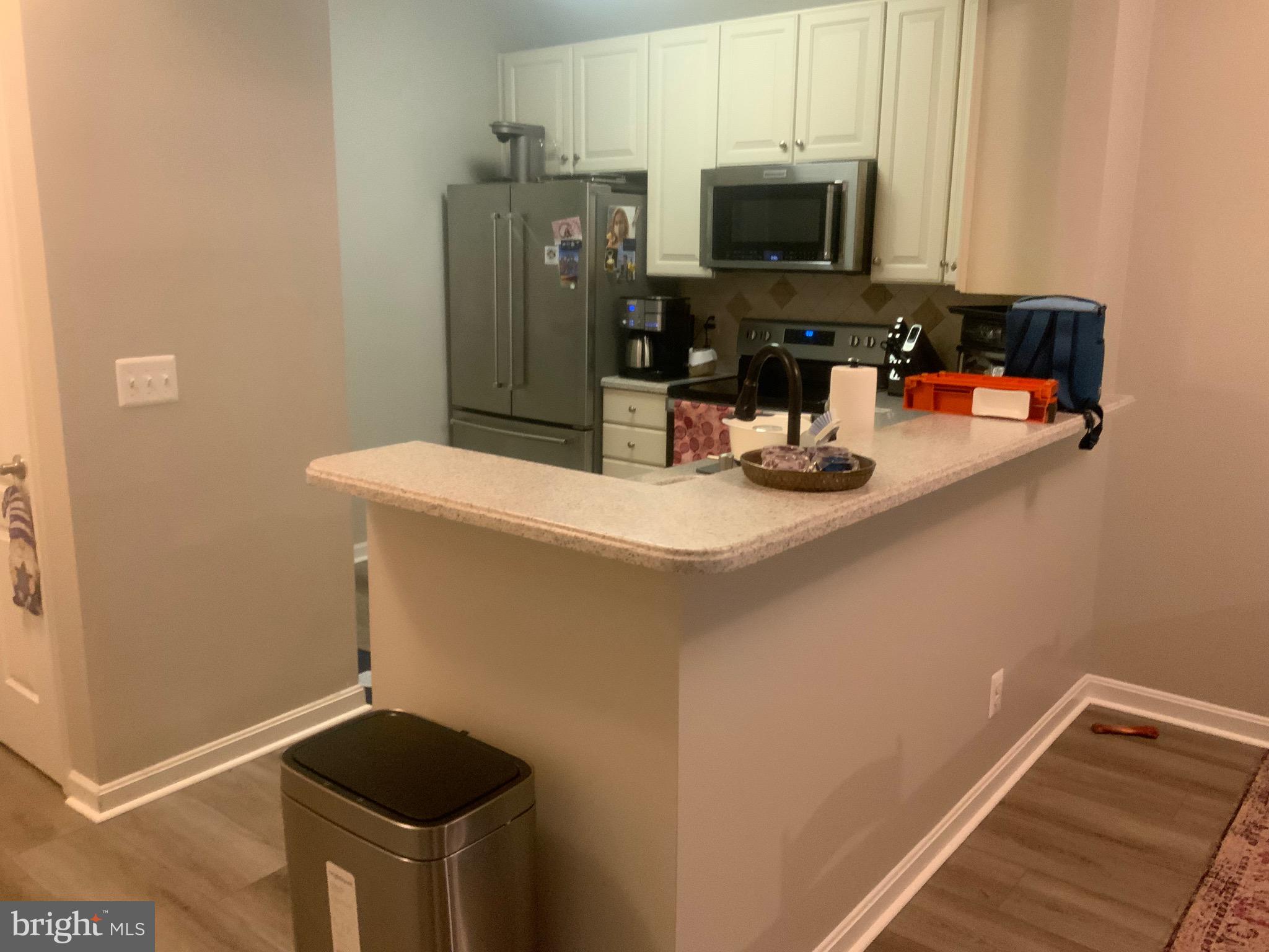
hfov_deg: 61.7
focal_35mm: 29
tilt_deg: -12.6
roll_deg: -0.6
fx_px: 1063
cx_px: 634
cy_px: 476
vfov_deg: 48.2
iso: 200
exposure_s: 1/40
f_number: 1.8
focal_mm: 3
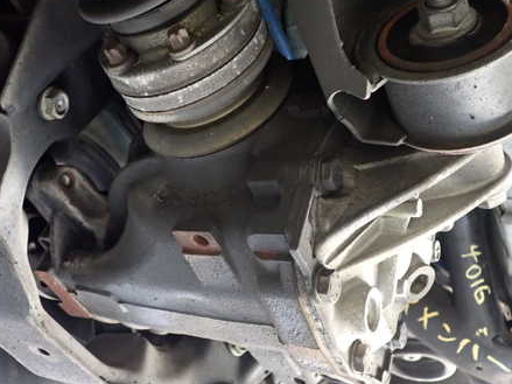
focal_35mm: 41
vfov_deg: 35.0
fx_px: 606
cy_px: 162
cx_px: 265
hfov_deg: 45.8
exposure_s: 1/15
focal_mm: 5.4
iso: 800
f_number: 2.3
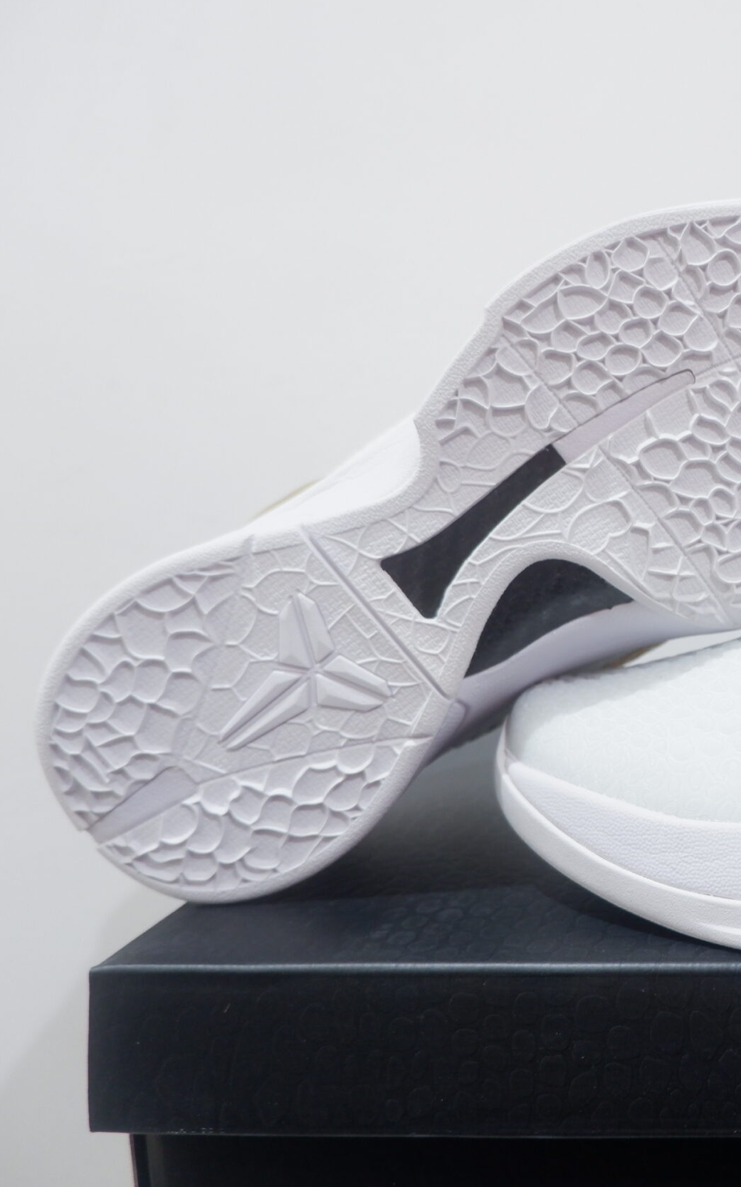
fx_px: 1163
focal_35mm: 36
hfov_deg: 31.1
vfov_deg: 54.0
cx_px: 830
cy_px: 603
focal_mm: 15
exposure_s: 1/25
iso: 640
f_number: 3.5
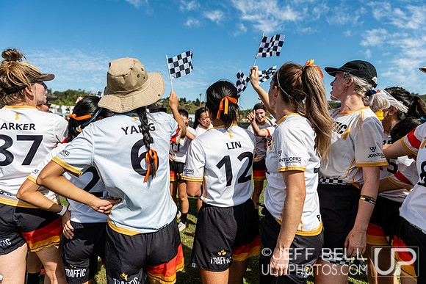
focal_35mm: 24
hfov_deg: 73.7
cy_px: 142
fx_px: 284
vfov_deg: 53.2
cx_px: 213
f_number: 4
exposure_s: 1/1250
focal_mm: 24
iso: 100
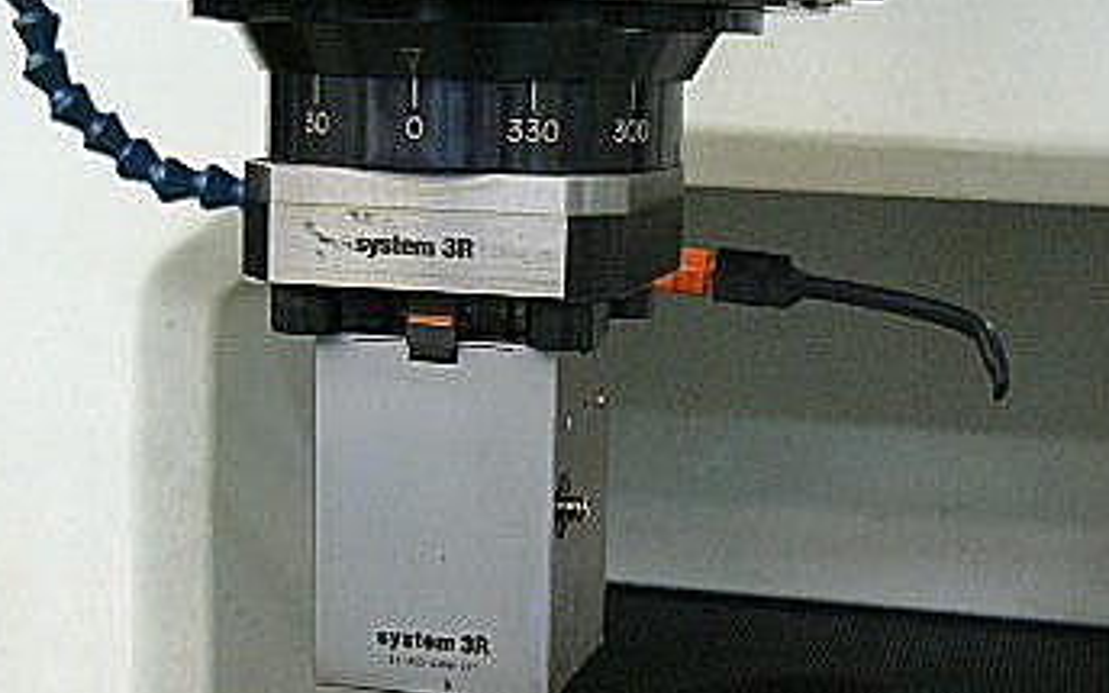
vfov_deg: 18.9
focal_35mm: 69
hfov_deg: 29.8
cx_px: 522
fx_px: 2085
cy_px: 384
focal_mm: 5.8
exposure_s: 1/13
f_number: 2.8
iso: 200
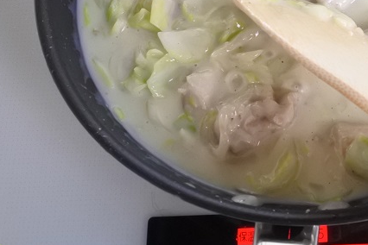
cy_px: 17
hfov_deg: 31.3
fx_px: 634
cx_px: 309
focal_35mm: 62
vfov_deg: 21.3
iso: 1600
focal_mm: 12.3
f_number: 4.5
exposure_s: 1/40
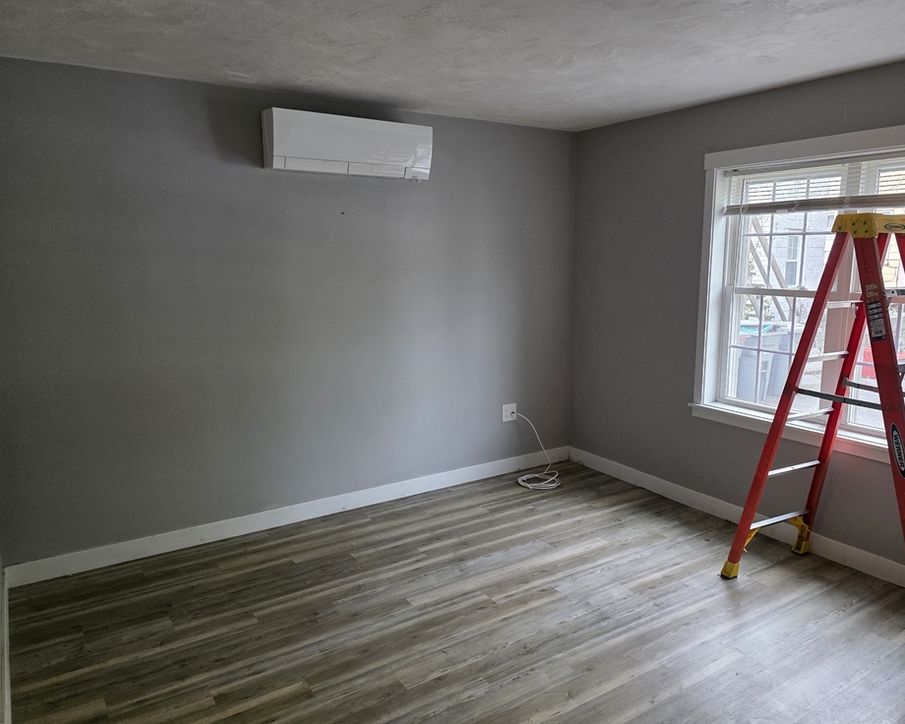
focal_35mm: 25
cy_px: 373
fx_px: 670
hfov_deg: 68.0
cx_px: 490
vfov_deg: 56.8
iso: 200
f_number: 1.7
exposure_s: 1/120
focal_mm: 6.3
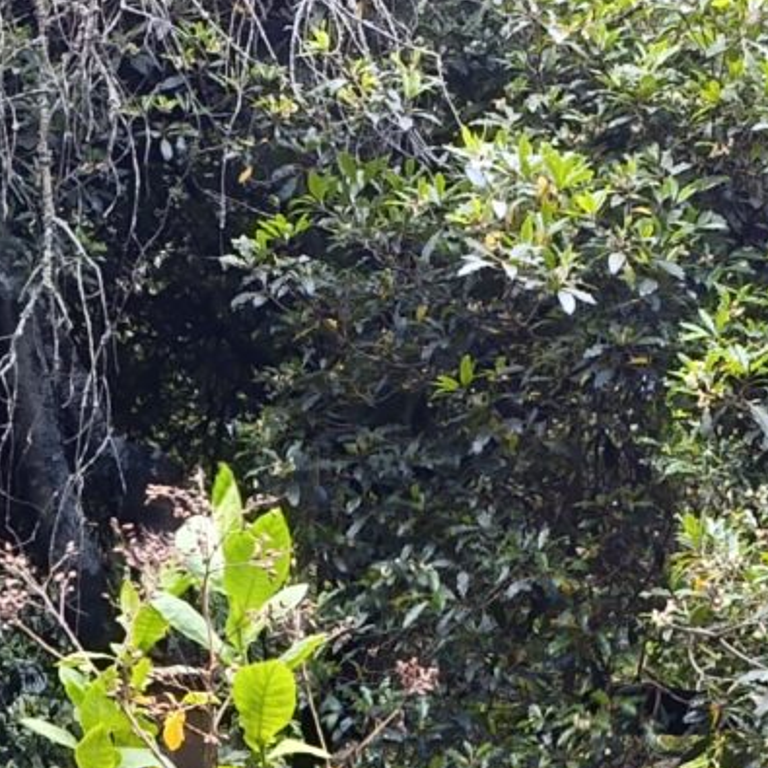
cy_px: 1520
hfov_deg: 13.2
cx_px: 138
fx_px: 3313
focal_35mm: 132
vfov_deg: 11.9
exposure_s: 1/120
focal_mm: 6.14
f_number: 1.6
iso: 640
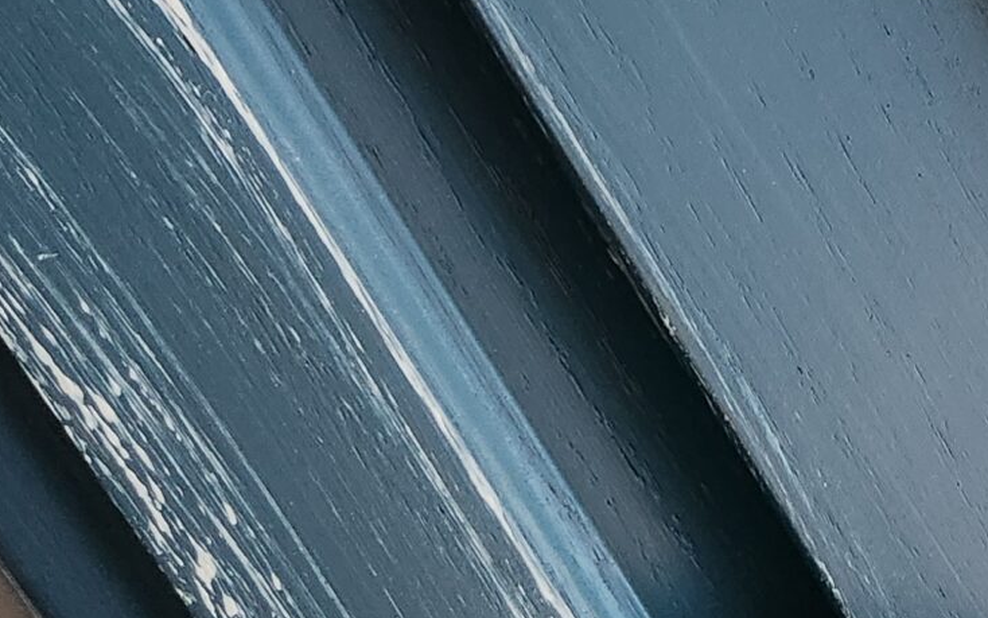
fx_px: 2289
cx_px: 917
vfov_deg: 14.5
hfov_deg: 23.6
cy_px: -252
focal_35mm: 85
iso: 640
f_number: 1.8
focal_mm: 5.4
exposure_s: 1/120
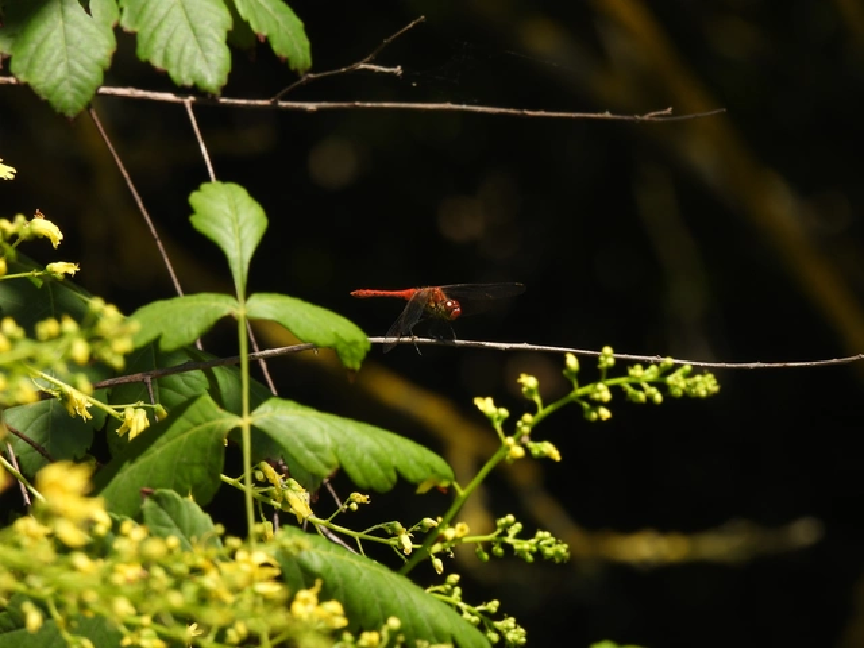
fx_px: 13728
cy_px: 324
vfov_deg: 2.7
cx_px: 432
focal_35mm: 550
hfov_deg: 3.6
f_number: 6.3
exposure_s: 1/250
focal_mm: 98.1
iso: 100
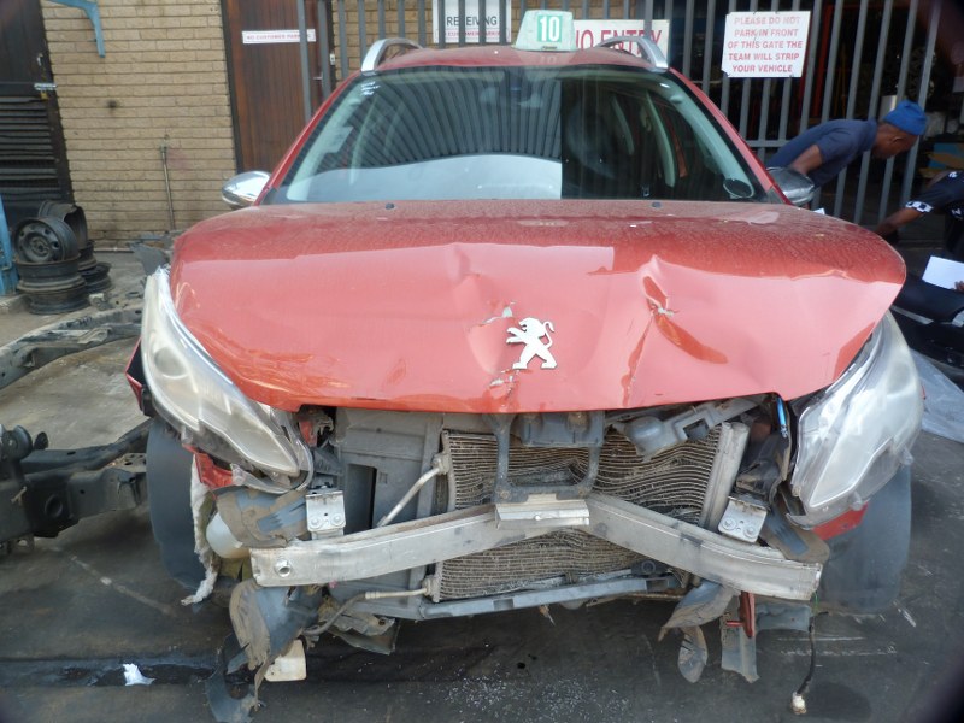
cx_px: 482
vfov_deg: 54.9
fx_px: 696
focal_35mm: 25
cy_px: 362
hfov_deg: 69.4
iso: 80
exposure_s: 1/60
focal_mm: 4.5
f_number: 2.8
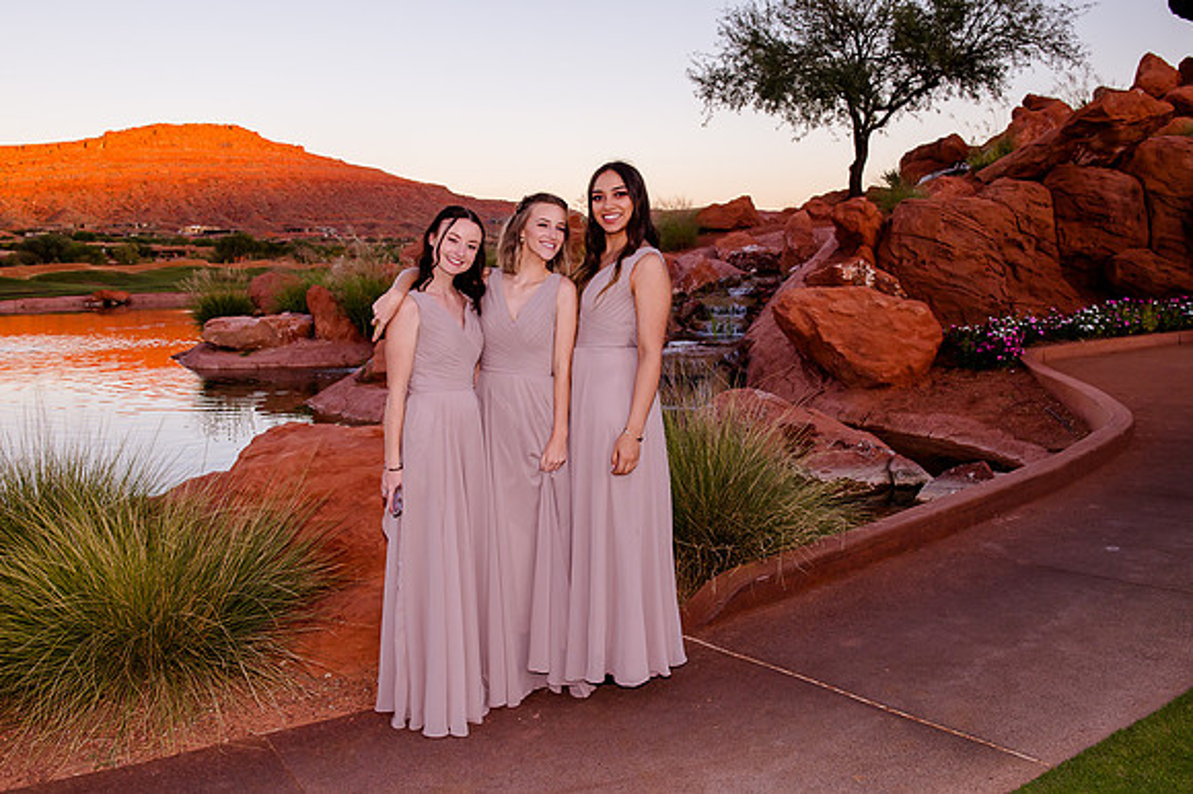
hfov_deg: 51.1
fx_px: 1248
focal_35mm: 38
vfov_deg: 35.3
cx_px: 603
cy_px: 367
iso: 640
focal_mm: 31
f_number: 8
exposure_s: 1/160
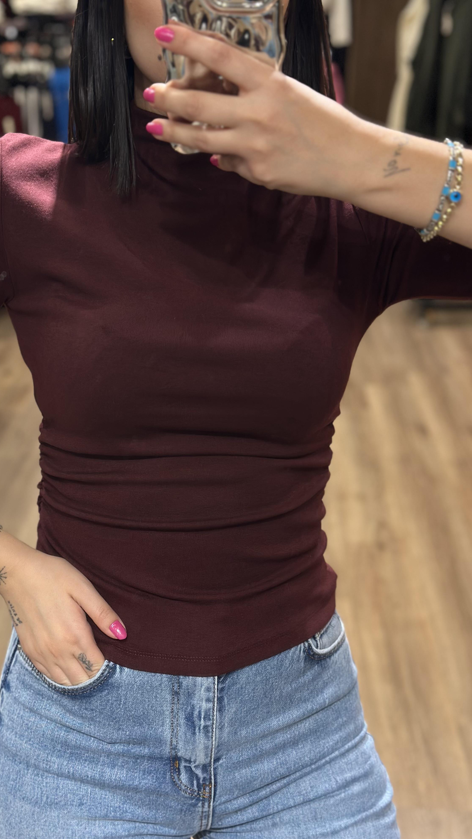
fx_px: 1179
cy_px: 417
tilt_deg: -20.8
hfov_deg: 22.5
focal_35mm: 53
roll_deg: -1.1
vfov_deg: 39.2
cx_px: 158
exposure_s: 1/50
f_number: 1.78
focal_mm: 6.86
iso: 250
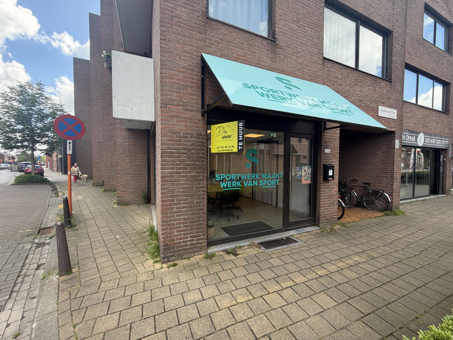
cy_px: 170
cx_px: 226
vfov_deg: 85.7
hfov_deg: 102.1
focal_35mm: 14
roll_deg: +0.7
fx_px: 183
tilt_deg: -2.2
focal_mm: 2.22
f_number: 2.2
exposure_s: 1/329
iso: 50
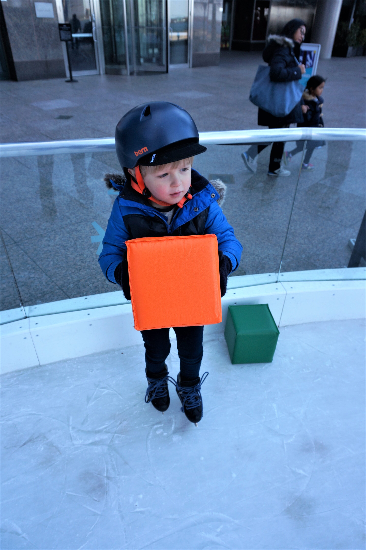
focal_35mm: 24
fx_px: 367
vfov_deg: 73.8
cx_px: 183
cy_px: 275
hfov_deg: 53.0
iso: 100
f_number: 5
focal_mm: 16
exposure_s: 1/200
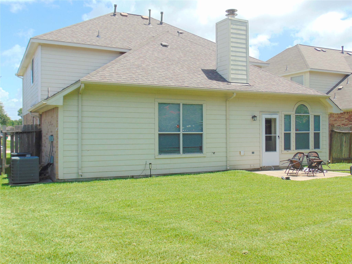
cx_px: 176
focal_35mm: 35
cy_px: 132
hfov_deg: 52.6
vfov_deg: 40.7
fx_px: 356
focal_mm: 6.3
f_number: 8.3
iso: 80
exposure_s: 1/160
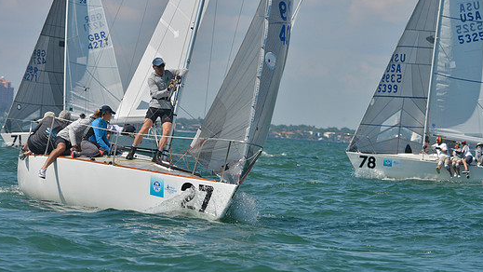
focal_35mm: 281
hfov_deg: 7.7
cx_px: 228
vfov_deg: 4.3
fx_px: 3599
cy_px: 141
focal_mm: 240
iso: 200
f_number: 8
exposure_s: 1/1000
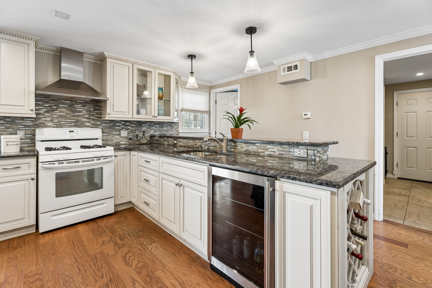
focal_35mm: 16
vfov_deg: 73.7
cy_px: 144
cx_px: 216
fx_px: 192
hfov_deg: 96.7
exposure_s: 1/13
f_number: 7.1
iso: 400
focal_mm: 16
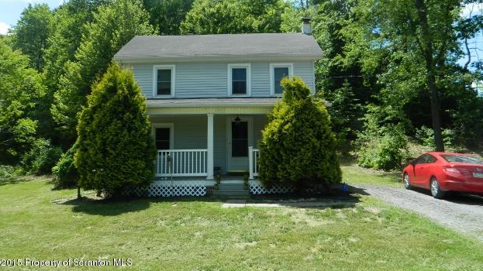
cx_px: 237
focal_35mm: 28
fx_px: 358
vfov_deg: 41.0
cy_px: 92
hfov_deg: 67.9
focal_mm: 4.5
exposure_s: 1/640
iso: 80
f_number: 3.1
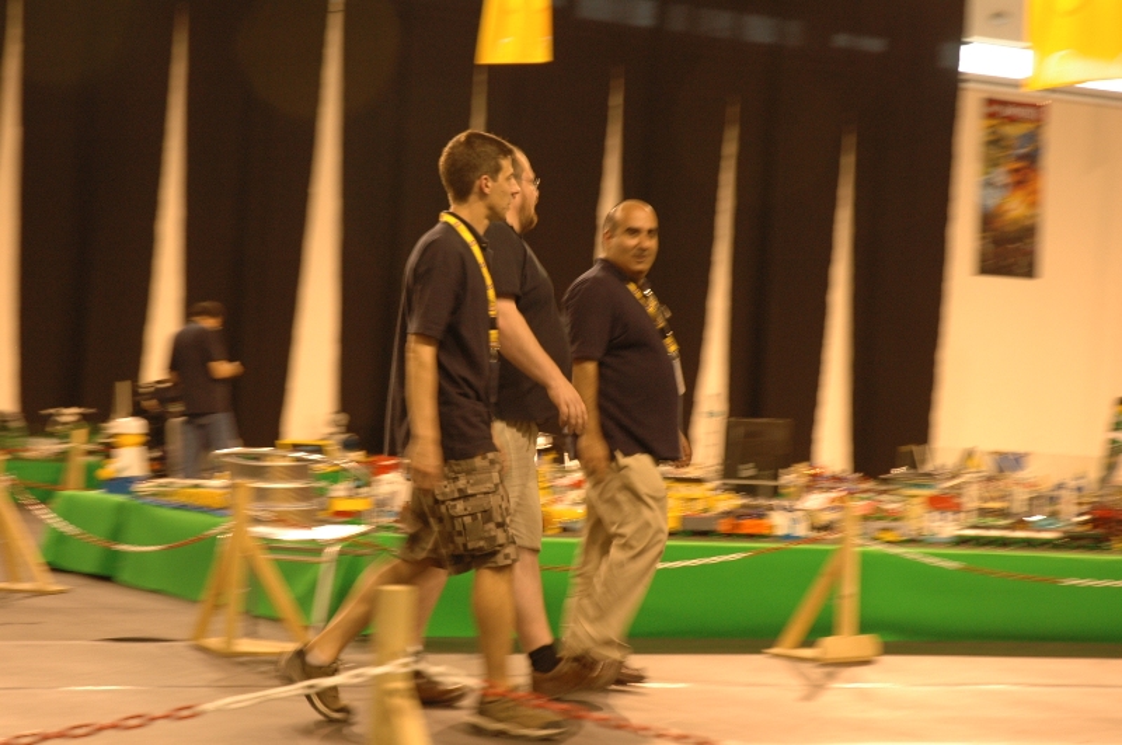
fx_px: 2568
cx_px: 561
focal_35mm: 82
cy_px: 372
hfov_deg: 24.7
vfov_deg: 16.5
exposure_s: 1/20
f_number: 5
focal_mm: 55
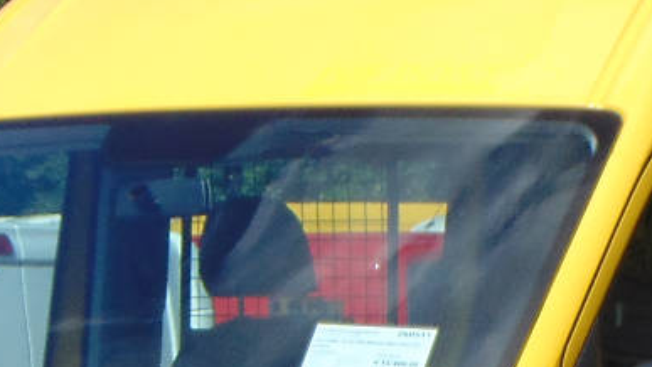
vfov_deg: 5.3
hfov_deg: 9.6
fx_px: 3891
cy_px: 620
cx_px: 408
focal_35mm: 225
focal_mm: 9
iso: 80
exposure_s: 1/250
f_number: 9
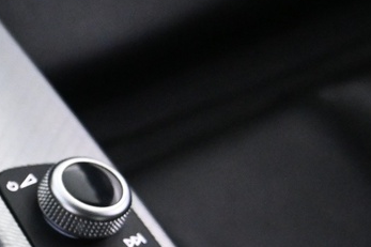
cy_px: 424
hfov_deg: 15.6
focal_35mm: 112
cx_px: -305
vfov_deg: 11.5
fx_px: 1154
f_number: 3.5
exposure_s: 1/40
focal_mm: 16
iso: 3200
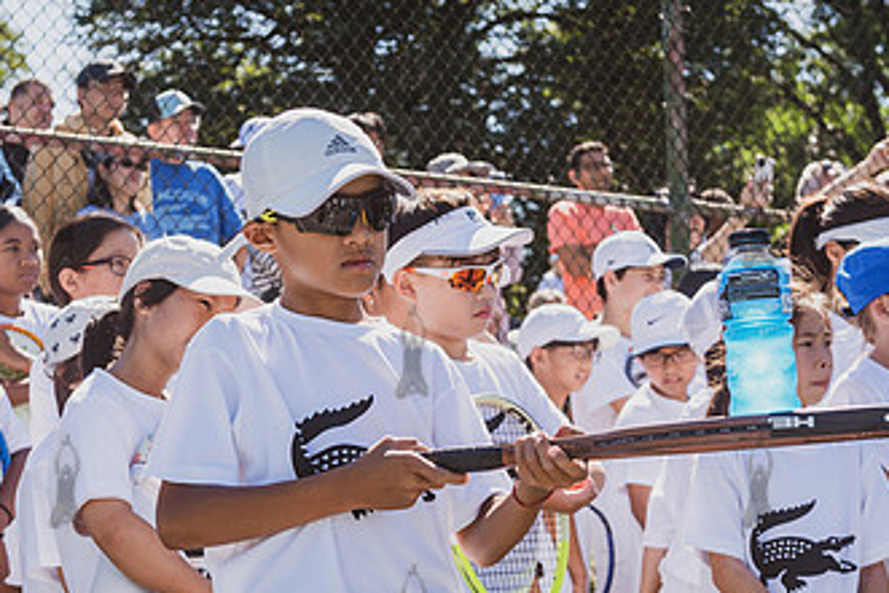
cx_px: 411
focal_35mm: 77
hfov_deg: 26.3
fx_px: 1902
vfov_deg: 17.7
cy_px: 350
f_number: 4
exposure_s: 1/1000
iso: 200
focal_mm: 44
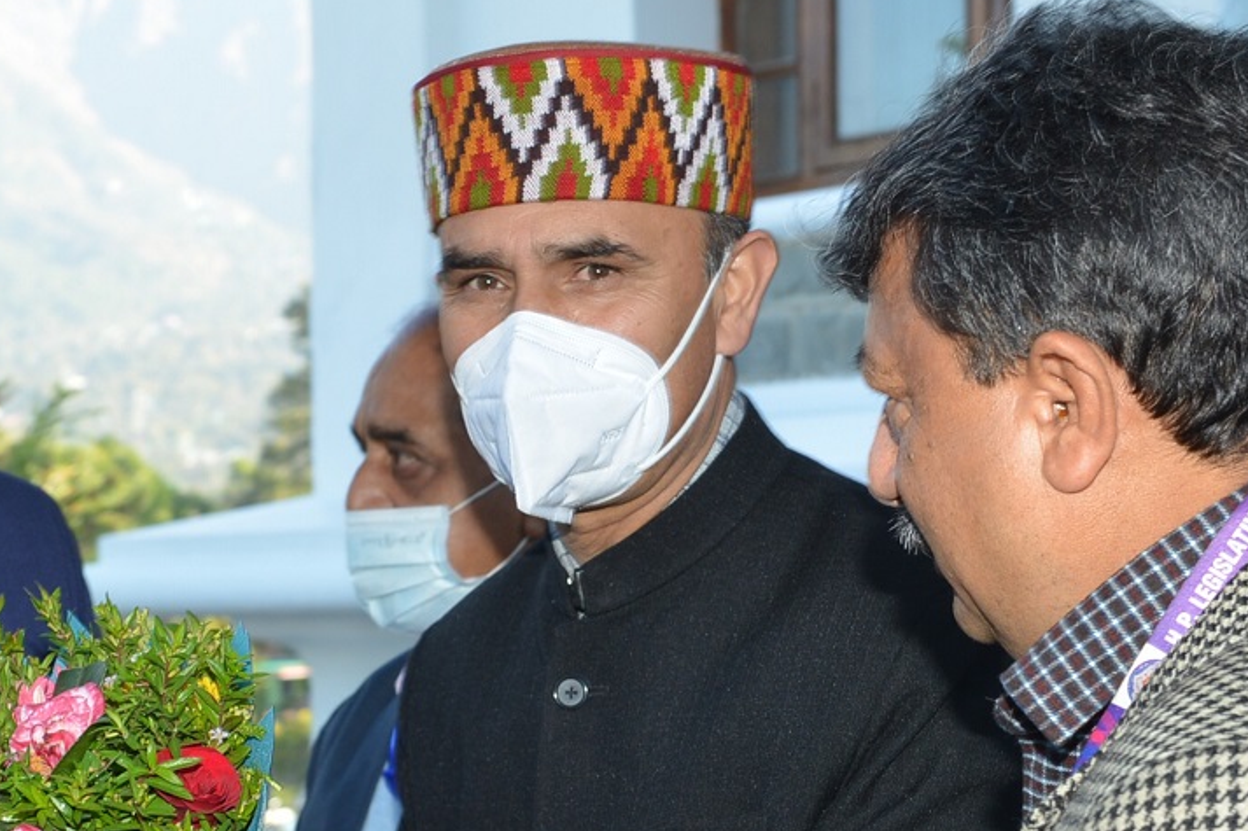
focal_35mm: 64
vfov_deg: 21.0
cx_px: 355
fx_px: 2218
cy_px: 653
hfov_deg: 31.0
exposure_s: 1/125
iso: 250
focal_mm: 38
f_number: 6.3
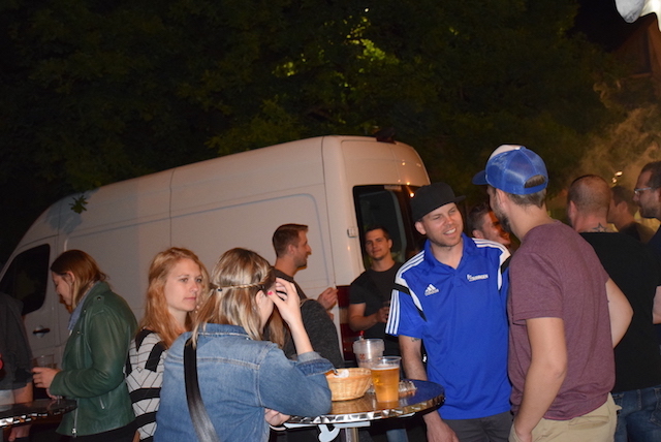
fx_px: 744
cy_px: 221
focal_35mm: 40
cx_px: 330
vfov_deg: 33.1
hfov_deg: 47.9
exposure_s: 1/60
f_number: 4
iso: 3200
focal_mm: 27
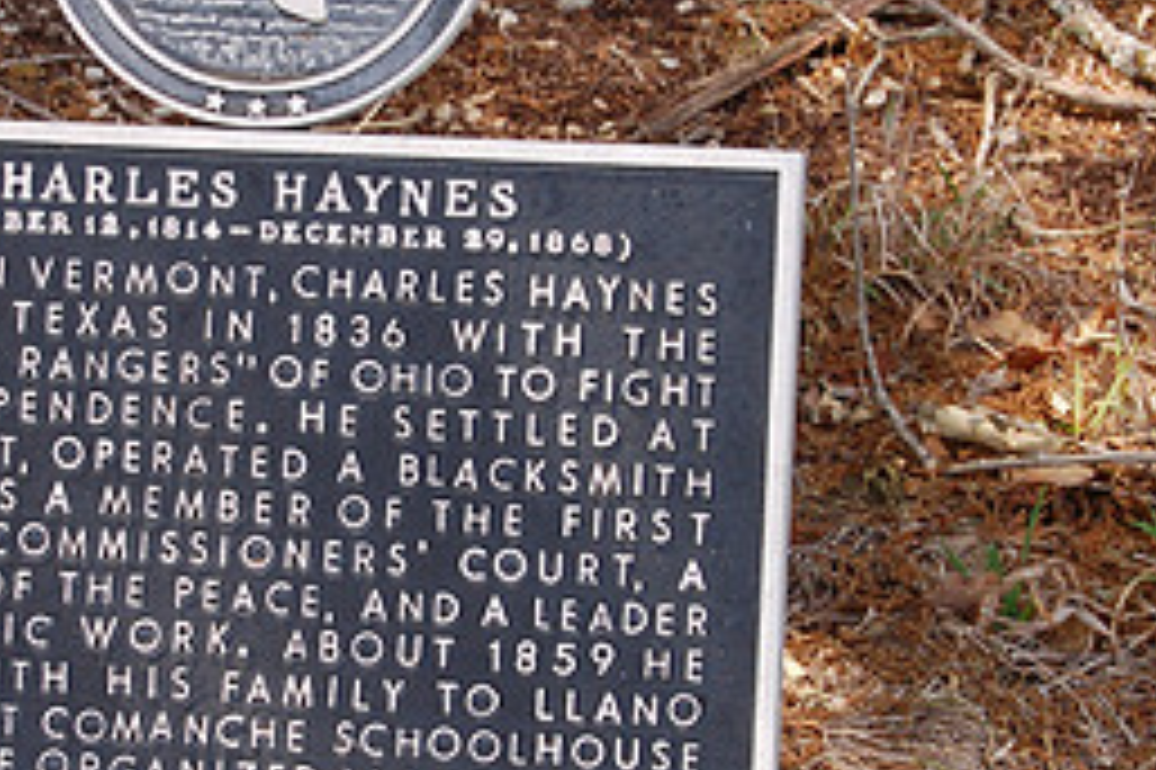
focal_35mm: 176
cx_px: 265
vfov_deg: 7.8
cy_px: 347
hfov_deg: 11.7
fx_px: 5648
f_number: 6.3
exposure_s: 1/160
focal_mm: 52
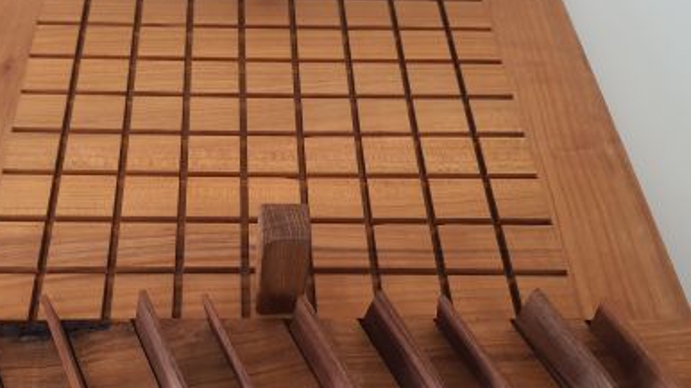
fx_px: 806
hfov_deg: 46.2
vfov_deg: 27.0
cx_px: 283
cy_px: 247
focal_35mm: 44
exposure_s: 1/50
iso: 320
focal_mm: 4.3
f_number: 2.4
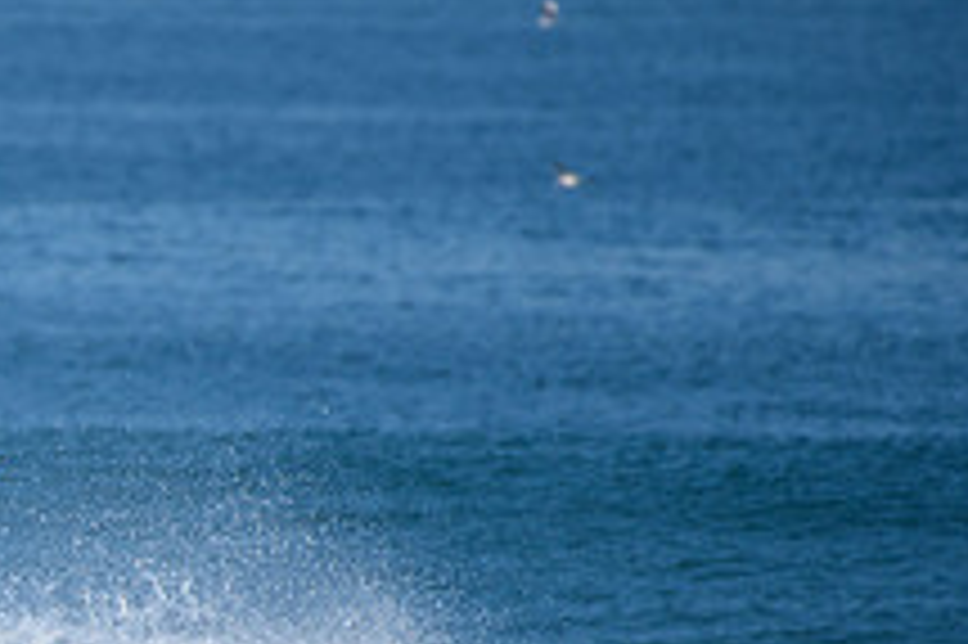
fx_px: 36244
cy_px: 745
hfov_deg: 1.5
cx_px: -297
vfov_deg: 1.0
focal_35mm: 1349
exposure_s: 1/2000
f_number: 5.6
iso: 220
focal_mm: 500
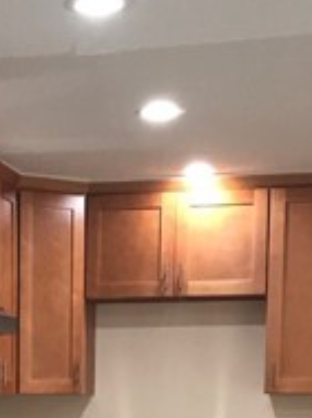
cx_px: 9
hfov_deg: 15.3
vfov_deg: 19.4
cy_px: 518
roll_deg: -0.3
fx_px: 1146
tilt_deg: -6.0
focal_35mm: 95
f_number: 1.8
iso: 40
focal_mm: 3.99
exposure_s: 1/30
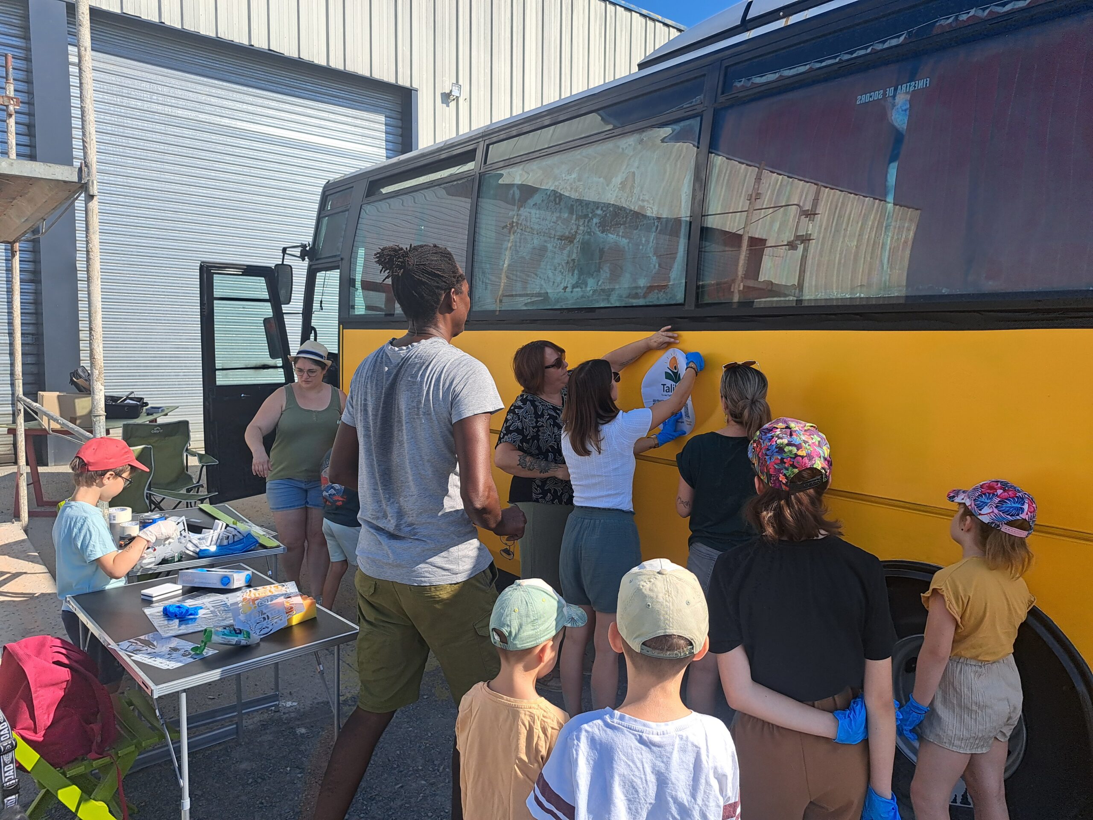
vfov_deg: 56.8
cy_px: 410
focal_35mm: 24
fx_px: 758
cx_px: 546
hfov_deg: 71.6
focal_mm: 5.23
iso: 50
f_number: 1.8
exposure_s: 1/620
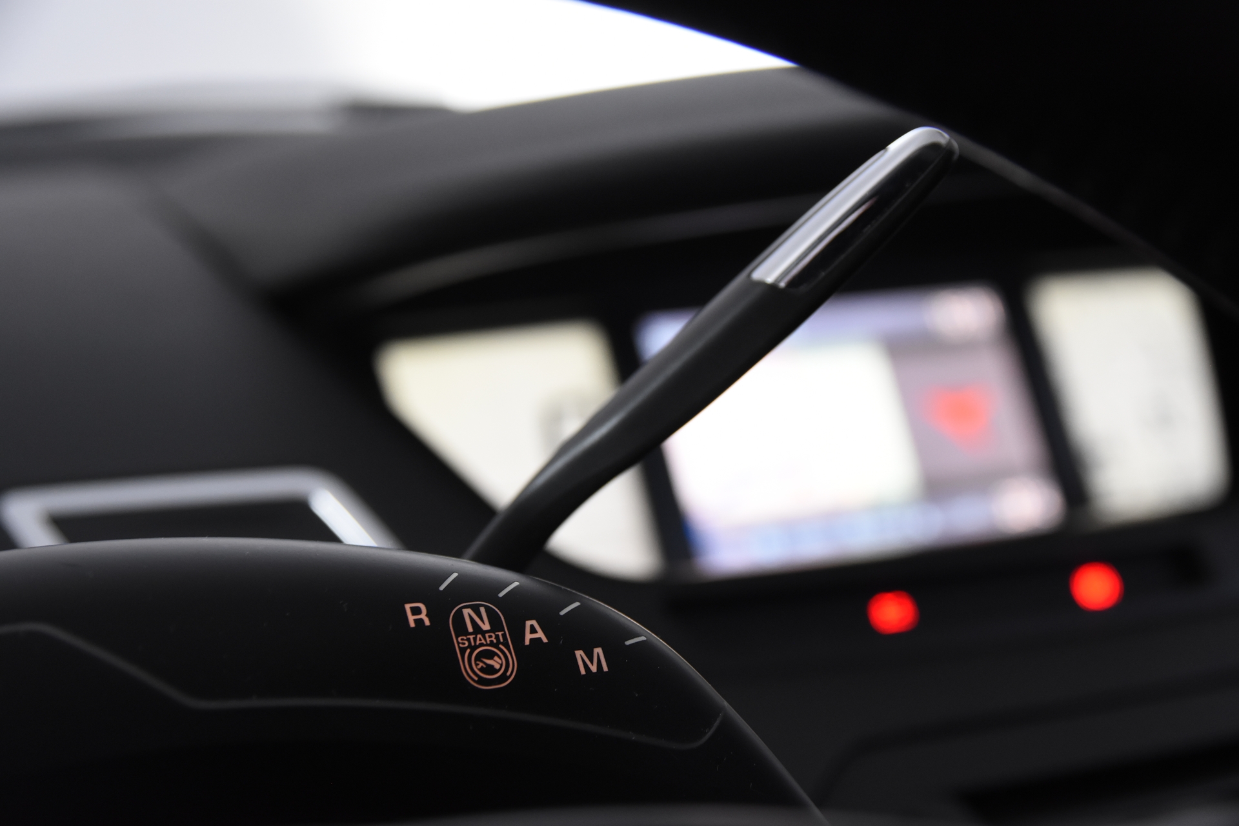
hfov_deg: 33.4
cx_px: 620
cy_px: 413
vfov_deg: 22.6
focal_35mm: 60
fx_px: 2065
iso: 1600
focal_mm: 40
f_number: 4.5
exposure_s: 1/80
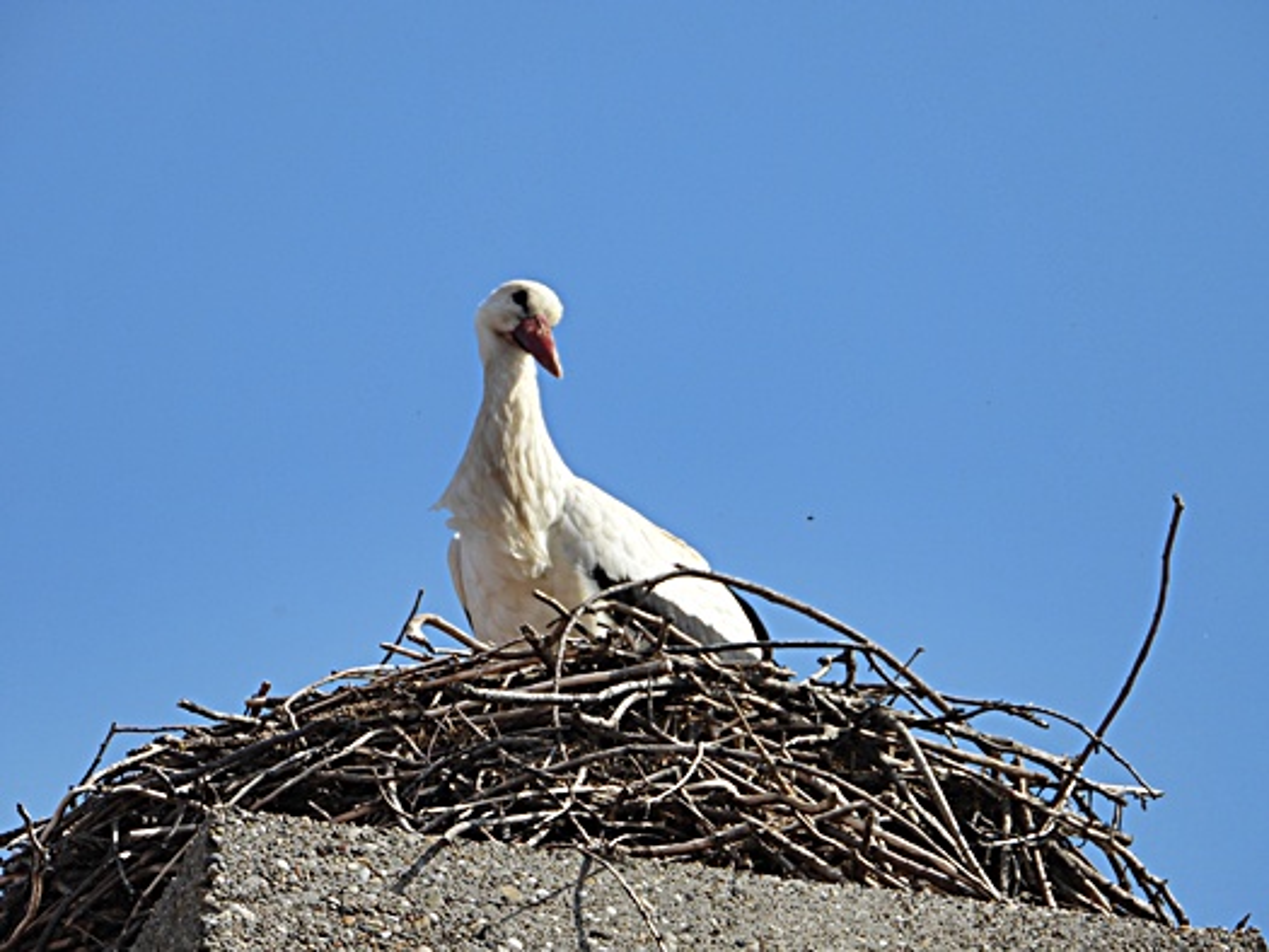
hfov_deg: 2.6
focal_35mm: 750
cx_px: 634
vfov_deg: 2.0
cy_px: 476
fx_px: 27501
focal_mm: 135
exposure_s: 1/640
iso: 100
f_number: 5.6
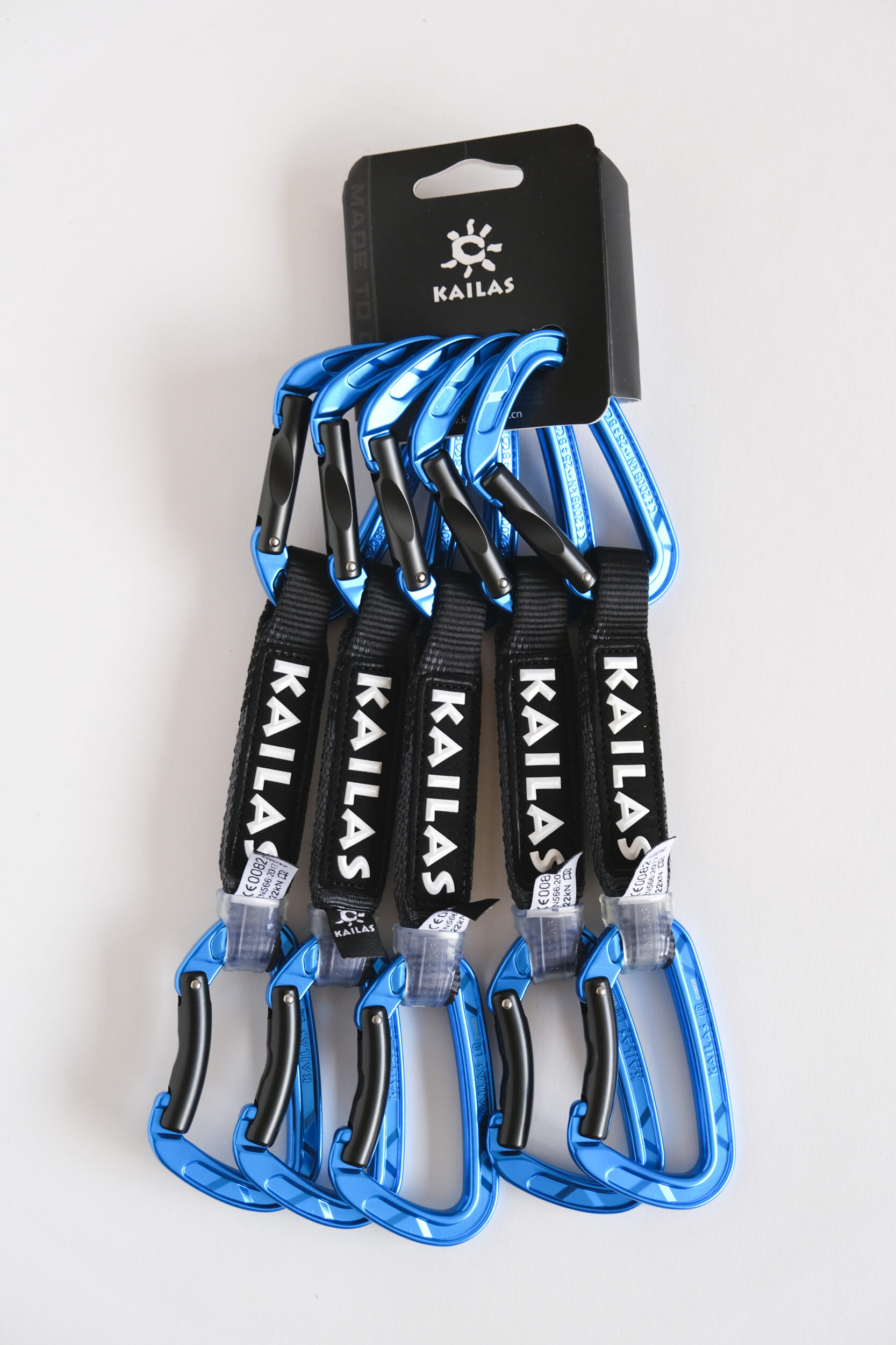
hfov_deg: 26.5
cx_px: 448
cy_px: 672
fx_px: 1904
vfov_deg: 38.9
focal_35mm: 51
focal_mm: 34.3
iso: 640
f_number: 3.6
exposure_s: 1/125
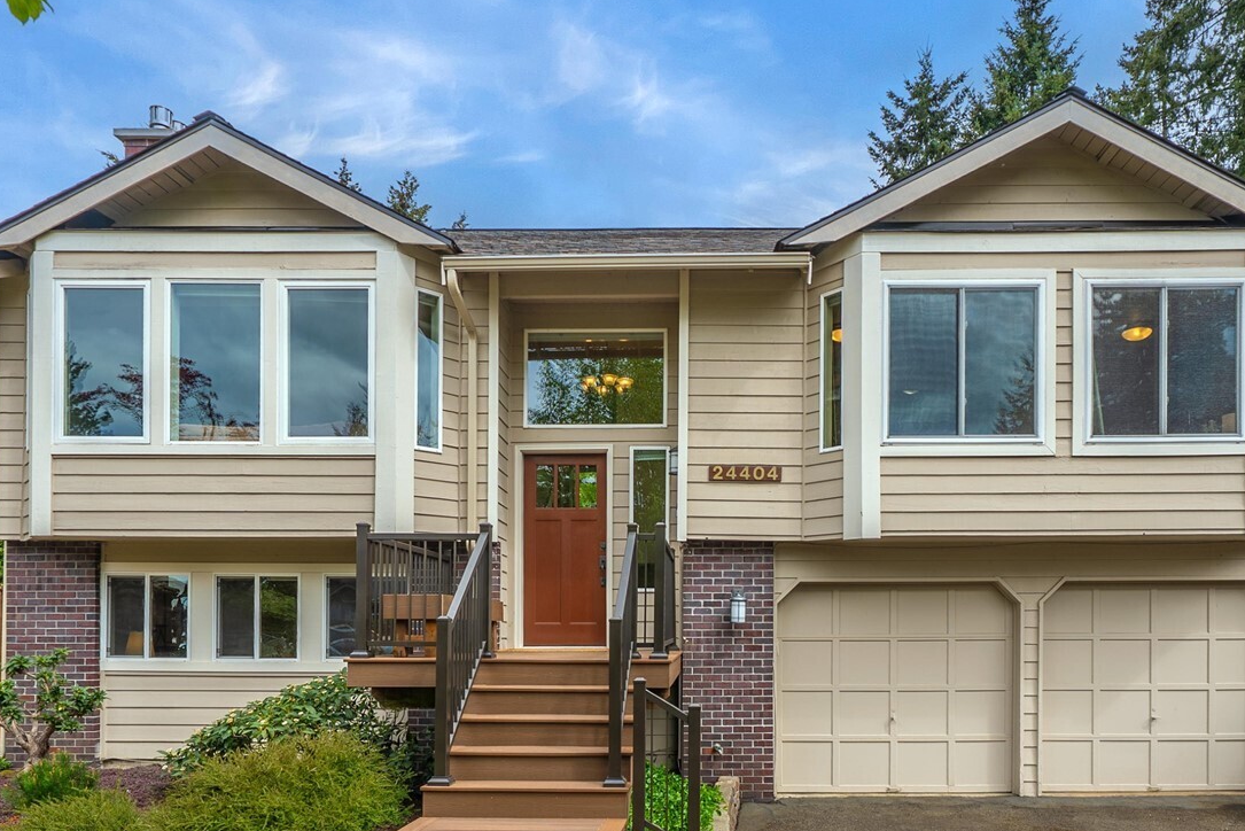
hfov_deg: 71.4
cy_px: 433
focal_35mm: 25
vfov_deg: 51.3
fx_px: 865
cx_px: 665
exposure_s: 1/125
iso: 80
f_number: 7.1
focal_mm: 16
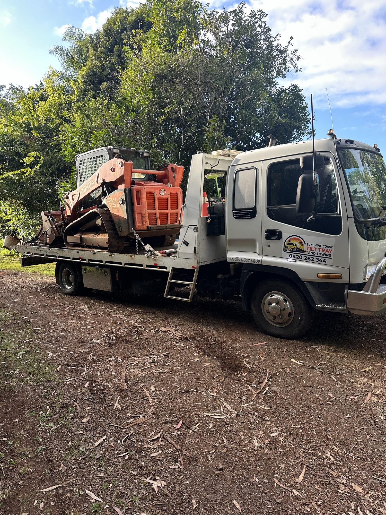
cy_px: 258
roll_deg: -1.0
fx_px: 357
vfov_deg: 71.6
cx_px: 193
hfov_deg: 56.8
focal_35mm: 24
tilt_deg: -1.9
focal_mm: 6.86
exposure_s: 1/321
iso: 80
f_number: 1.78
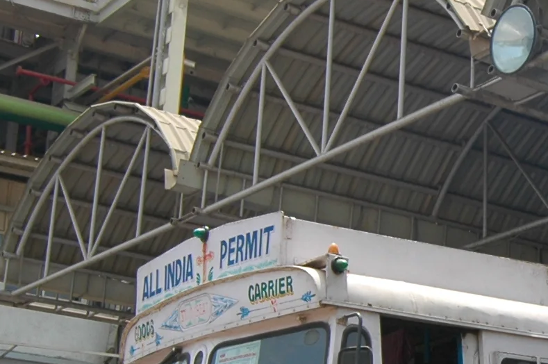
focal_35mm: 103
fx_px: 1566
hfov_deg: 19.0
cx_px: 611
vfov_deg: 13.2
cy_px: 288
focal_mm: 18
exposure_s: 1/125
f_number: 13
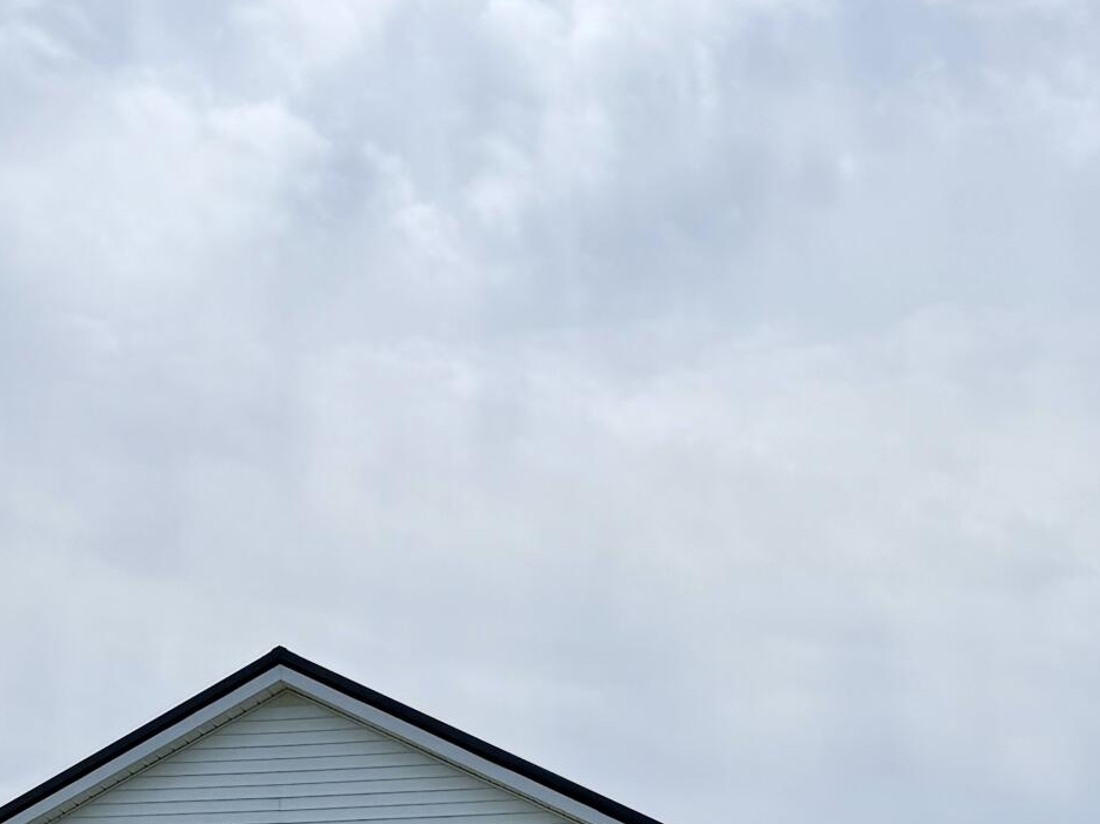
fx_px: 2447
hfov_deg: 25.1
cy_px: 1250
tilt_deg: +0.2
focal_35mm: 77
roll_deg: +0.1
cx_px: 293
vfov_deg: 17.2
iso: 80
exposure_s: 1/10309
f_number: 1.78
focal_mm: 6.76
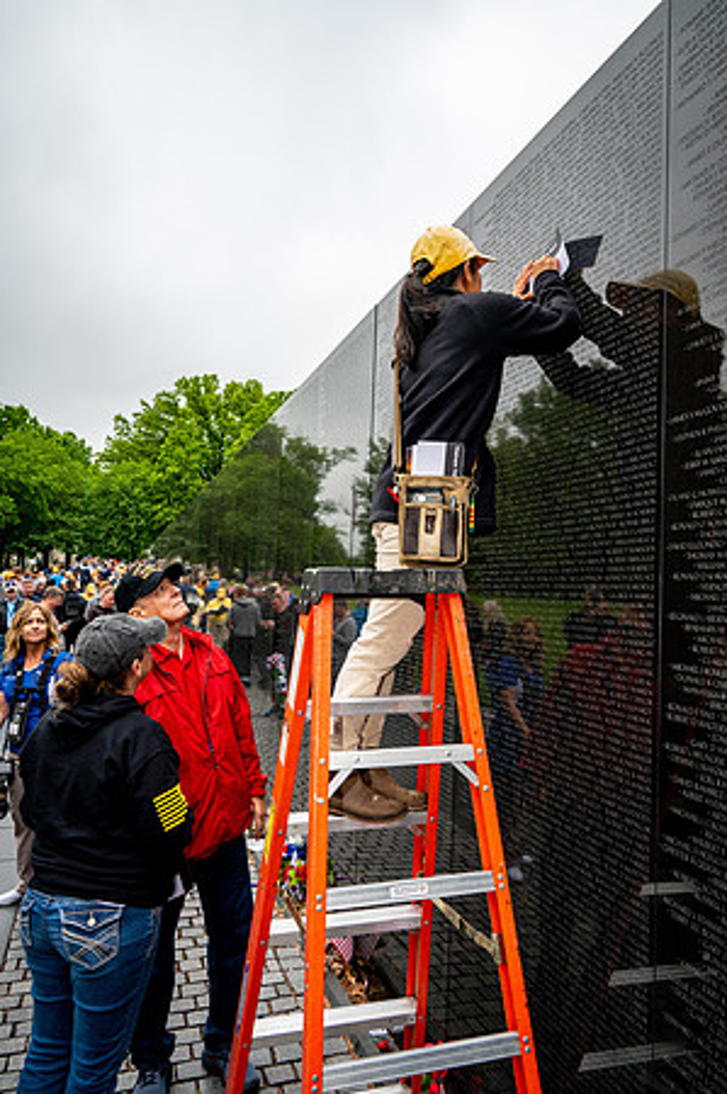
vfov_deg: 68.4
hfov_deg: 48.6
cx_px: 364
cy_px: 547
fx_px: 805
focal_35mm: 26
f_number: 8
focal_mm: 26.5
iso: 560
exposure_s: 1/640
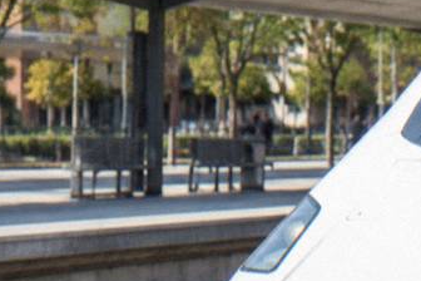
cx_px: 475
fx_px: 1392
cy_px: 143
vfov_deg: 11.5
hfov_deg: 16.6
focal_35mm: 119
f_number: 11
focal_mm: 40
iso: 100
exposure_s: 1/125
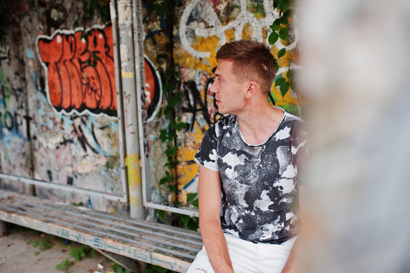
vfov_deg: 37.8
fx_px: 398
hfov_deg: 54.5
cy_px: 136
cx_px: 205
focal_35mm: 35
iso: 250
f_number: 2.2
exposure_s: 1/100
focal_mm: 35
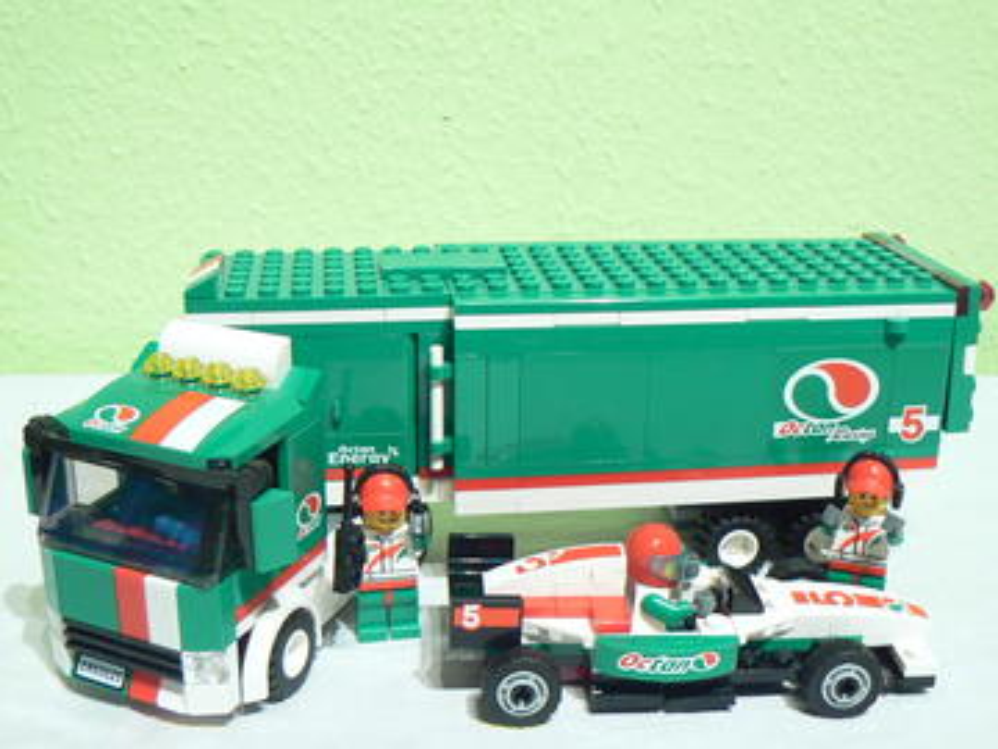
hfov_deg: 43.9
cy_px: 374
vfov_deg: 33.6
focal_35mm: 43
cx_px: 499
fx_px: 1240
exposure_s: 1/5
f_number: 2.8
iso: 100
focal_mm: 6
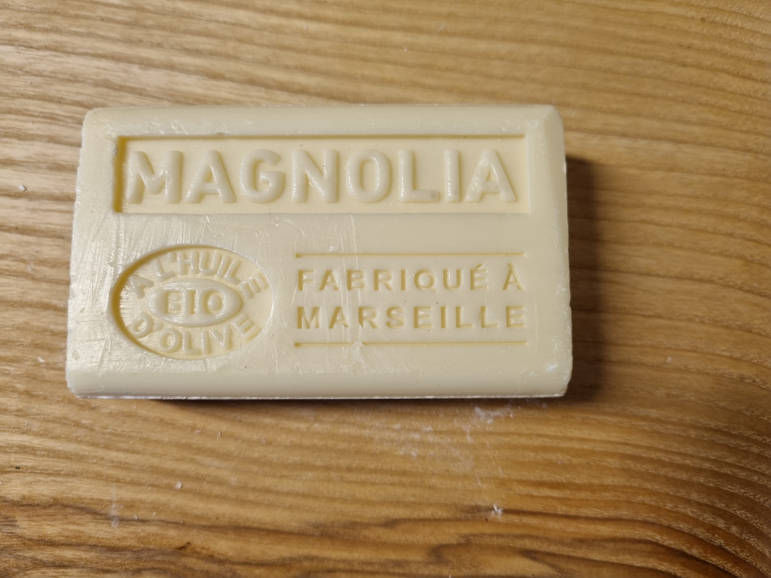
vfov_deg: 53.1
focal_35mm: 26
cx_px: 386
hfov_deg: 67.3
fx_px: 579
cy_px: 289
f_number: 1.8
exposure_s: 1/100
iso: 250
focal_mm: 5.4
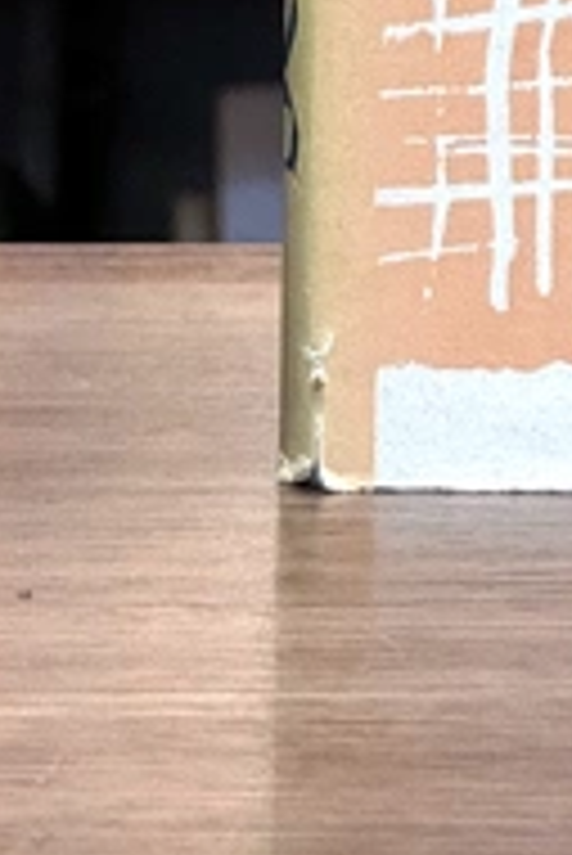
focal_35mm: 287
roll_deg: -0.2
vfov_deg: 7.0
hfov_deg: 4.7
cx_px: 1061
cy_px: -637
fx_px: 6827
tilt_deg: +0.9
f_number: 2.8
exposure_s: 1/99
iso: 200
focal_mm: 9
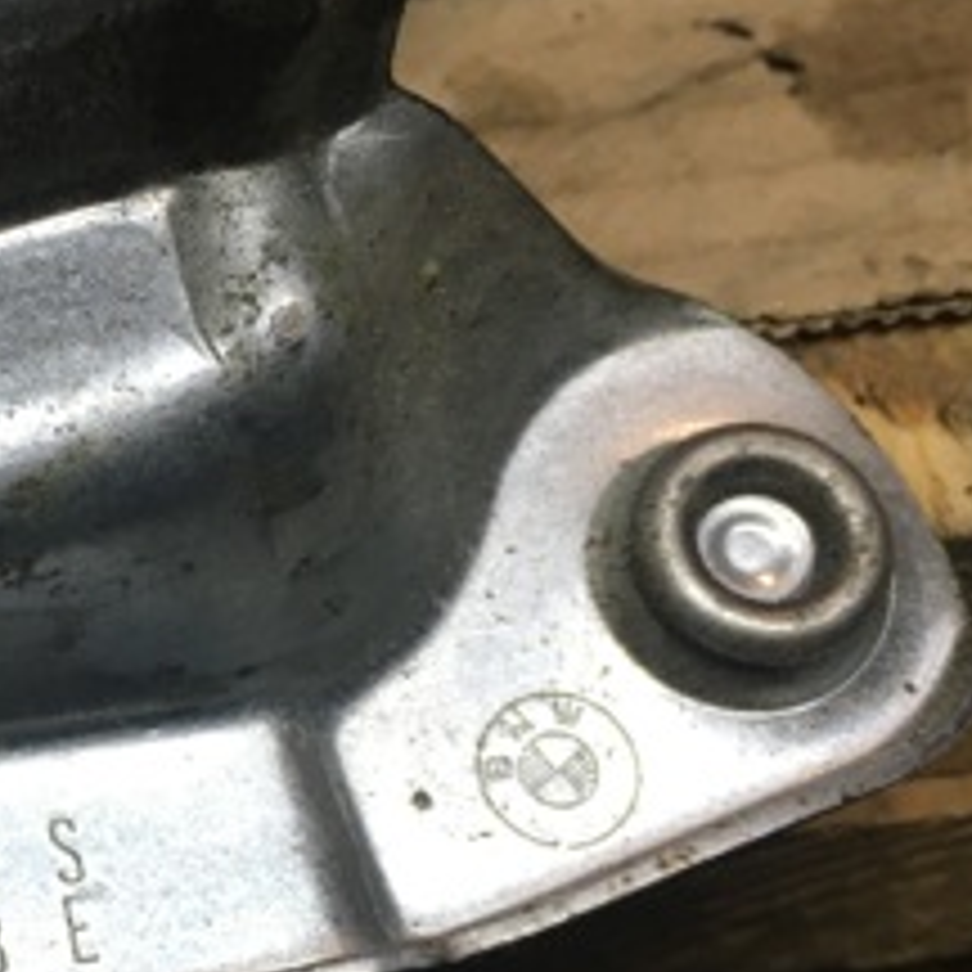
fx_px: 2414
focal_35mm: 76
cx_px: -58
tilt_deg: -50.8
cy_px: 695
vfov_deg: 22.6
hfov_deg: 21.7
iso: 25
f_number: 2.2
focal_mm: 4.15
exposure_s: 1/33
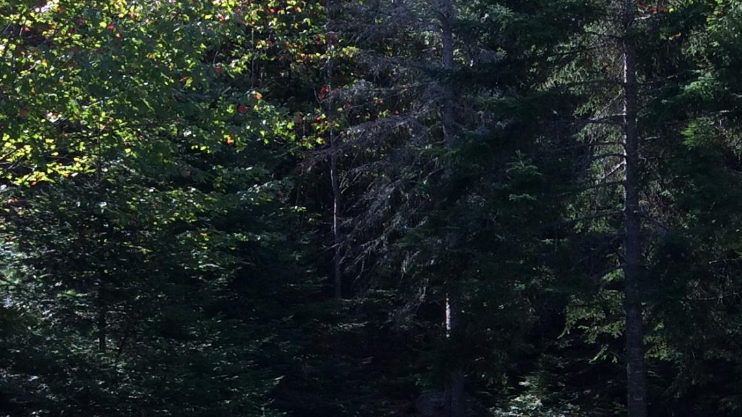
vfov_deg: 14.0
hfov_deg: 23.3
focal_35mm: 83
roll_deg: +0.0
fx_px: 1633
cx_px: 901
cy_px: 527
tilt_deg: -1.9
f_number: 2.2
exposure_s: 1/507
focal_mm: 4.15
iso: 32
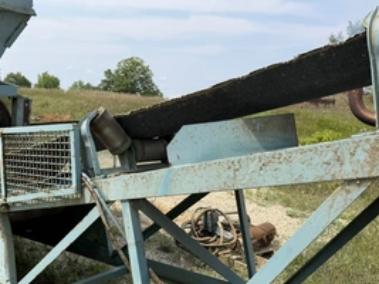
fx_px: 394
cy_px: 163
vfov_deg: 39.5
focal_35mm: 36
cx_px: 109
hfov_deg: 49.9
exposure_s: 1/4405
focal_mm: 6.76
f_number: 1.78
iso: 80
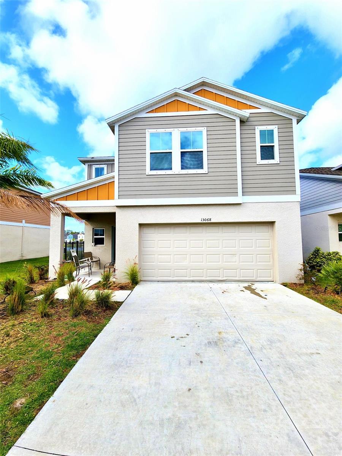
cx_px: 171
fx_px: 171
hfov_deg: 89.9
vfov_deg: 106.2
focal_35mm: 13
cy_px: 228
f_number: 2.2
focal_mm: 2.2
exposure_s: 1/2134
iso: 50
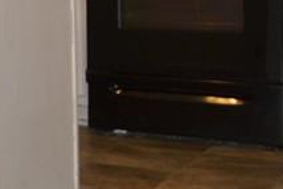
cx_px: -348
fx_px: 1015
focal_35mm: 129
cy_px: -111
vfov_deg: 10.2
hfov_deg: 12.9
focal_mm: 18
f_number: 3.5
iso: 400
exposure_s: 1/60
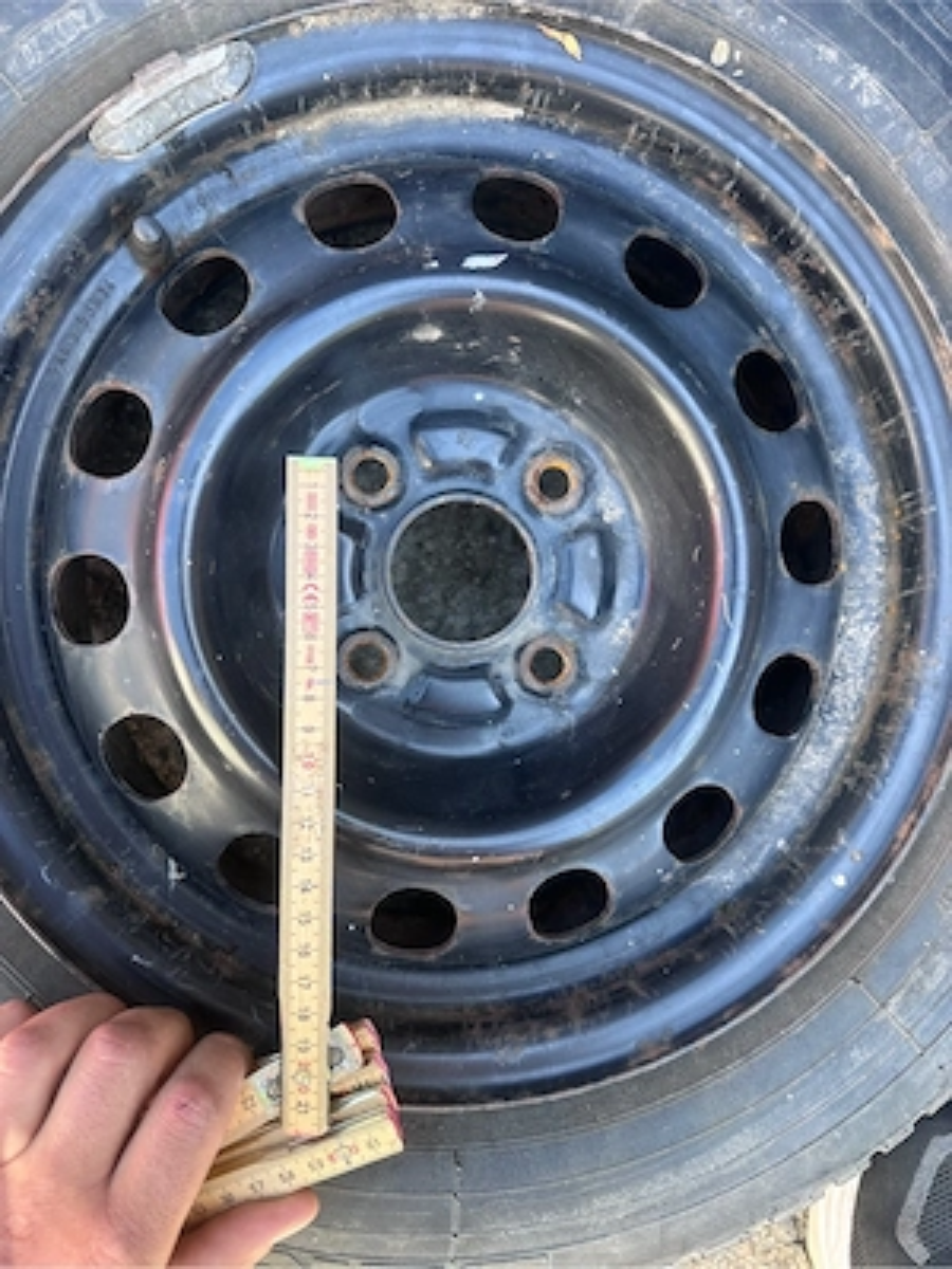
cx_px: 476
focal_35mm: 24
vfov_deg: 71.6
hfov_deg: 56.8
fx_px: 880
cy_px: 634
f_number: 1.78
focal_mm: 6.86
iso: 80
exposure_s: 1/121
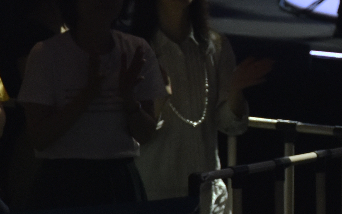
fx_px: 11400
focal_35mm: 1223
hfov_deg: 1.7
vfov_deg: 1.1
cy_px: -69
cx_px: 732
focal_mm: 200
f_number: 5.6
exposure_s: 1/400
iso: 1600
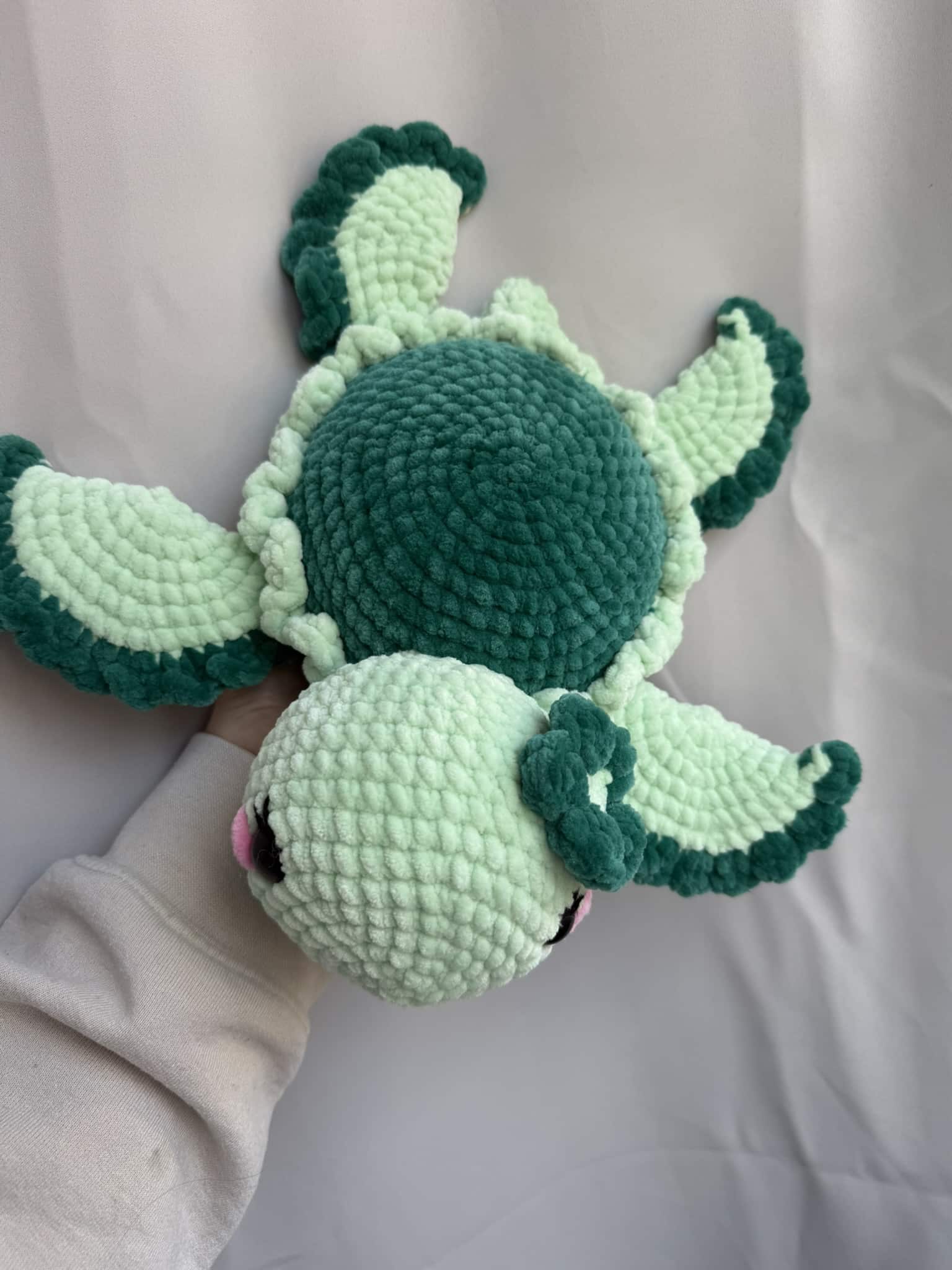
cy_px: 635
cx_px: 476
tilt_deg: -11.9
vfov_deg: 71.6
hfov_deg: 56.8
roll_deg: +13.1
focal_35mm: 24
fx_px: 880
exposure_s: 1/381
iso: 80
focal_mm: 6.76
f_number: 1.78
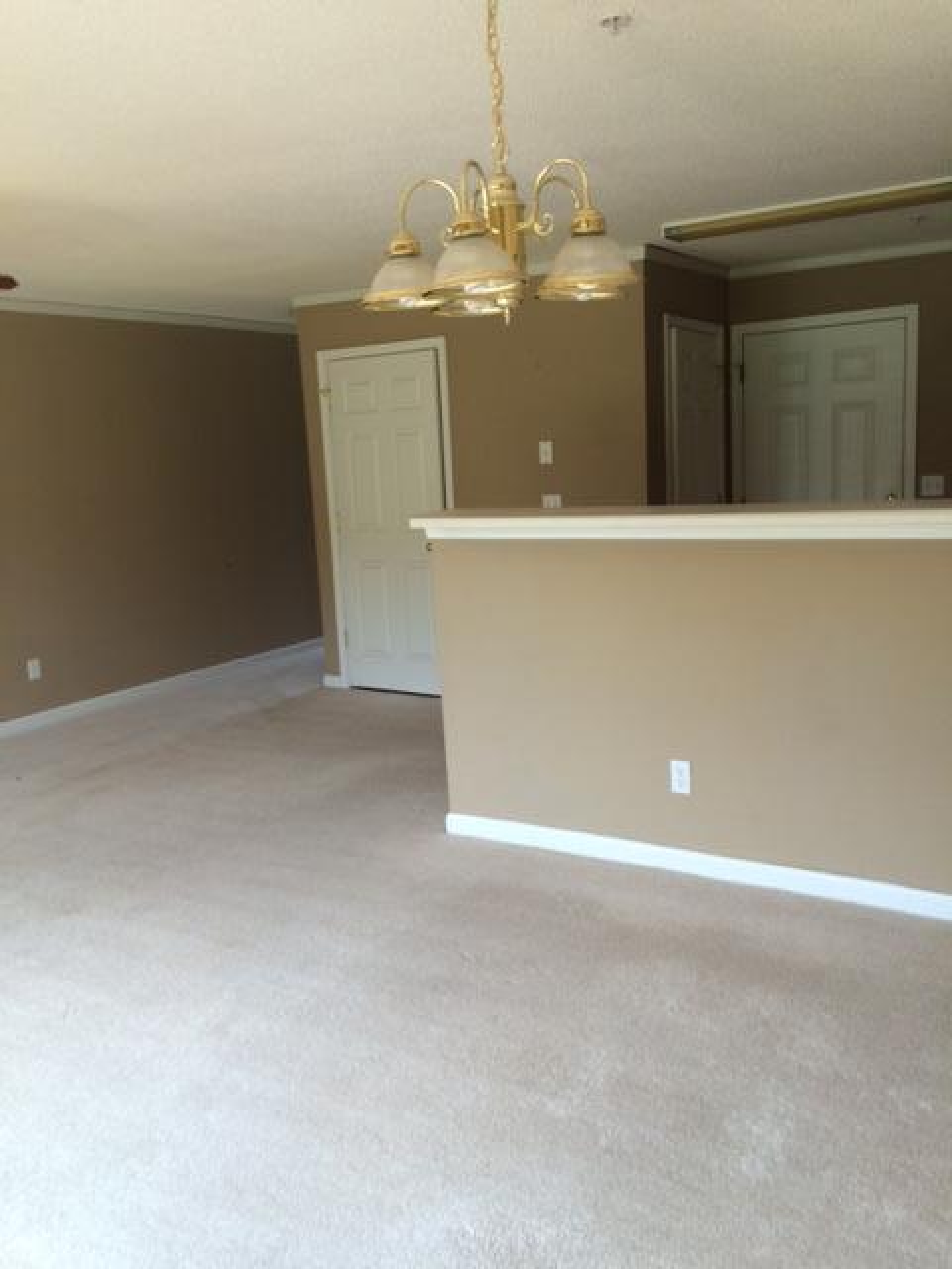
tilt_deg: -11.0
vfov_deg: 61.7
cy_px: 634
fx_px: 1063
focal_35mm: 29
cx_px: 476
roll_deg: +5.4
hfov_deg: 48.2
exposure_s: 1/60
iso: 40
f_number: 2.2
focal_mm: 4.15
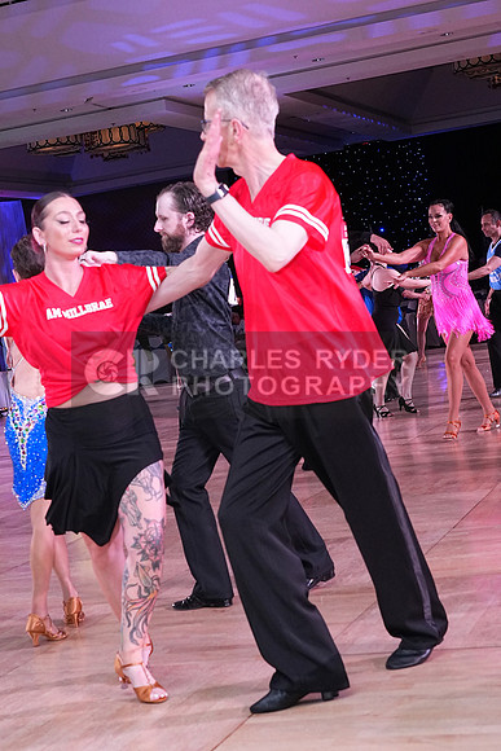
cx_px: 250
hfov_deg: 20.6
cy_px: 376
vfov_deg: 30.5
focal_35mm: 66
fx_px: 1377
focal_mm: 44
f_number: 5.6
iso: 2500
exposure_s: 1/320
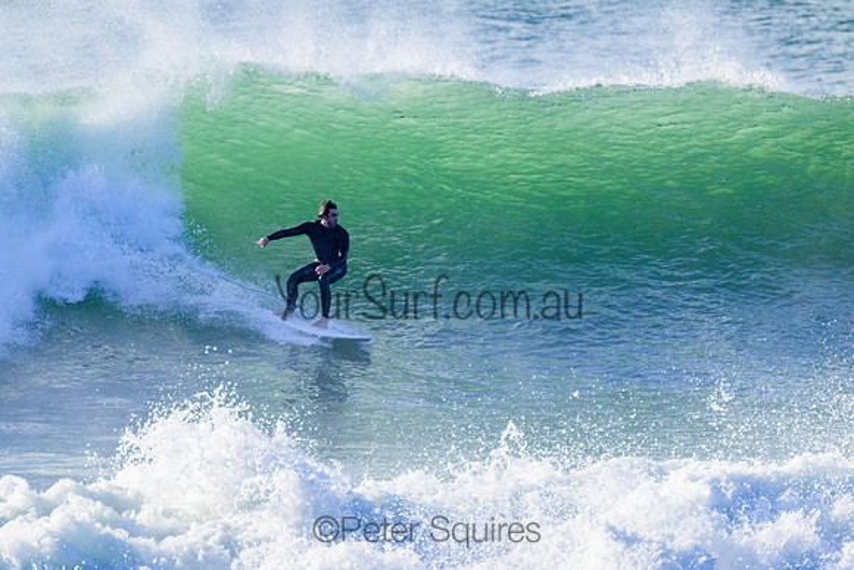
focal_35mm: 800
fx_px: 18981
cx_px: 427
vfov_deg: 1.7
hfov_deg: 2.6
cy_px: 285
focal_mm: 800
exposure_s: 1/2000
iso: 2000
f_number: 11
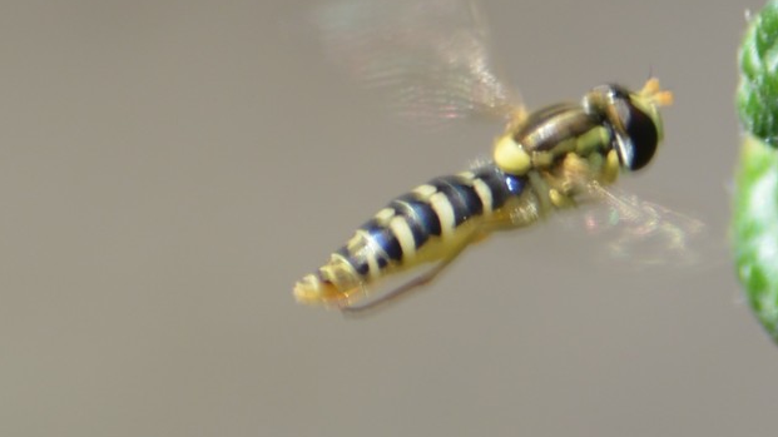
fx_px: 15015
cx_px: 518
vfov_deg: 1.7
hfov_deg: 3.0
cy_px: 145
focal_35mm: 728
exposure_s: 1/125
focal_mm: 300
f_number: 8
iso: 125
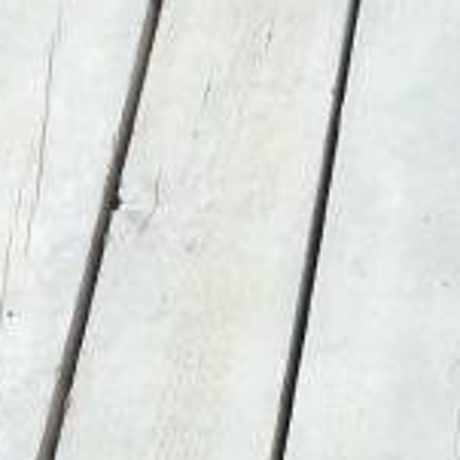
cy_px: 704
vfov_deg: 9.7
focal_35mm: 175
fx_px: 2631
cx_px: 768
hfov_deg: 9.6
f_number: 11
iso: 250
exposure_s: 1/100
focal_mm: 8.8
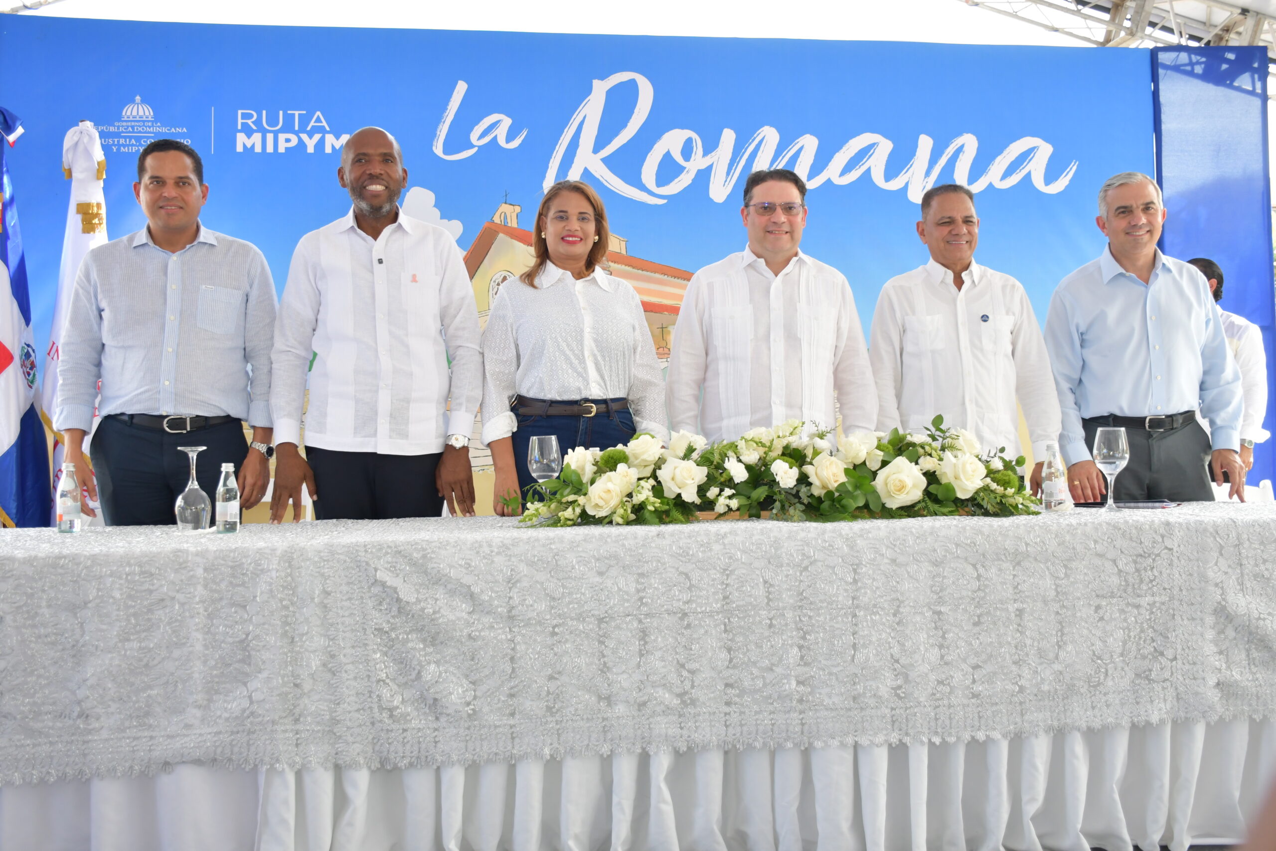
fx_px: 1276
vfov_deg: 36.9
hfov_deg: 53.1
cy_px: 426
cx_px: 638
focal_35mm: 36
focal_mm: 24
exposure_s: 1/320
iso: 640
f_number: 4.5
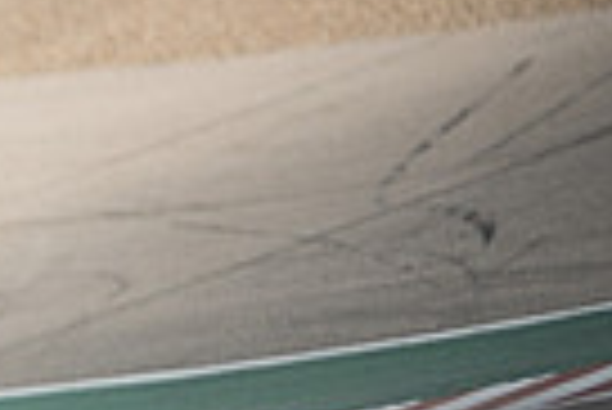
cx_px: -562
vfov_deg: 1.1
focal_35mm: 1277
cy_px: 620
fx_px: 21732
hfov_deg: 1.6
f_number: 2
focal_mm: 200
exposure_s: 1/4000
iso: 200
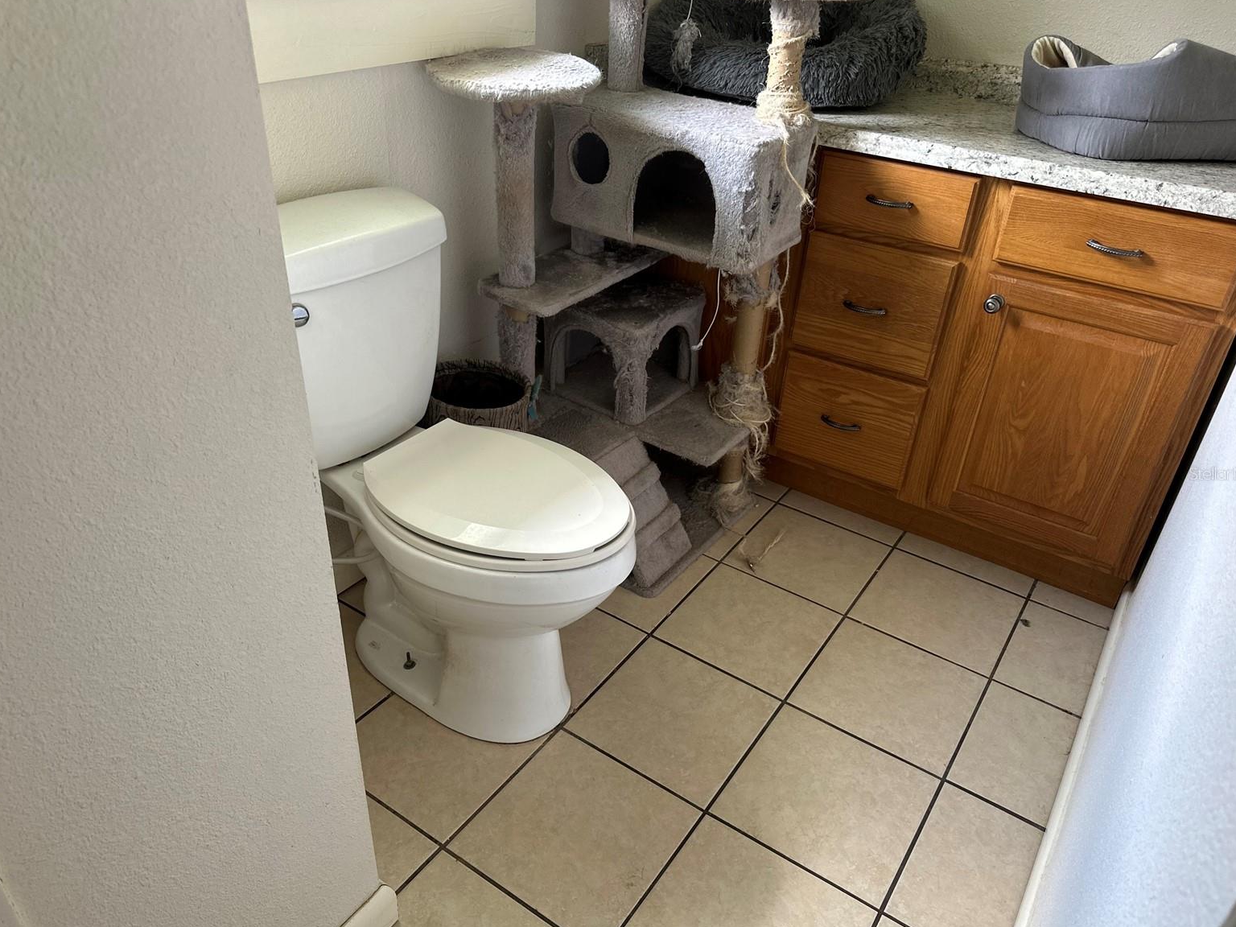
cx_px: 621
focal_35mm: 25
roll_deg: -3.9
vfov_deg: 54.9
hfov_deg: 69.4
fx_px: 893
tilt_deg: -31.3
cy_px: 473
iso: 125
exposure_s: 1/60
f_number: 1.78
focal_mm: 6.86
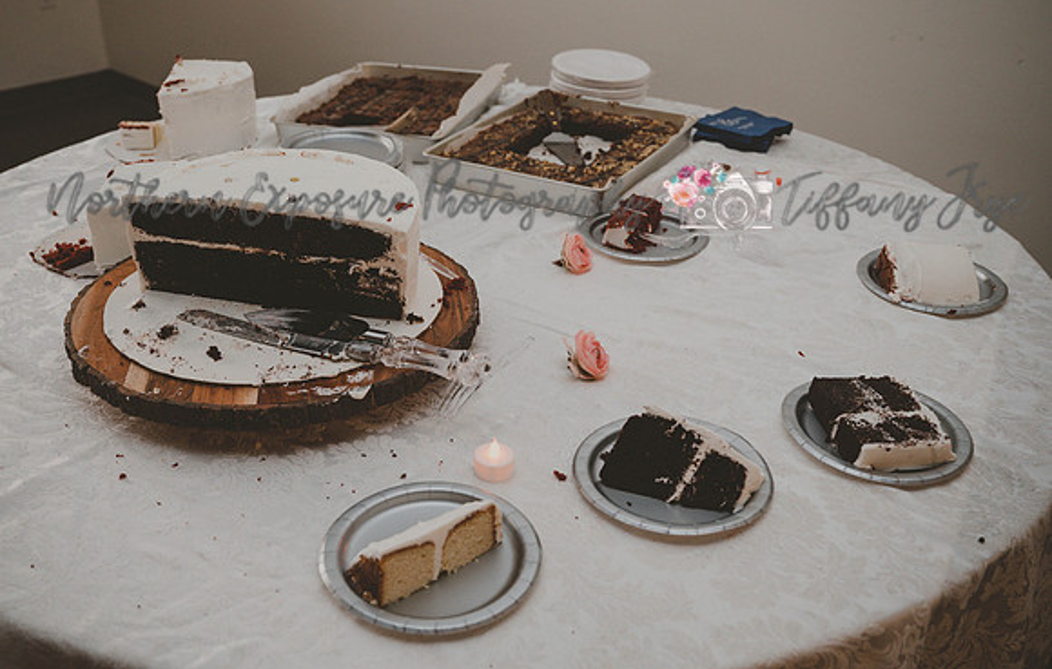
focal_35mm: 35
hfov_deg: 55.4
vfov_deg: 36.9
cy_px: 289
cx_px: 480
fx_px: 1000
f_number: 4
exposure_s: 1/60
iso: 1250
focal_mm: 31.5
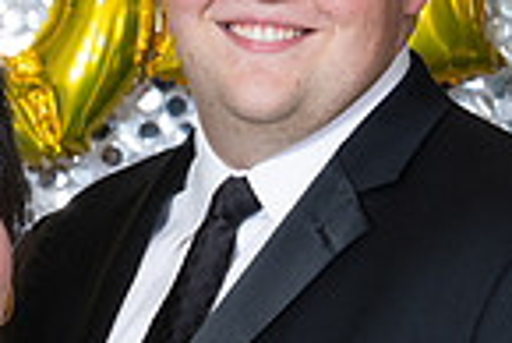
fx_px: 11417
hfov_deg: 2.6
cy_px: 489
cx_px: 311
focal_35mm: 802
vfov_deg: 1.7
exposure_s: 1/100
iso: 320
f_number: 8
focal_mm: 135
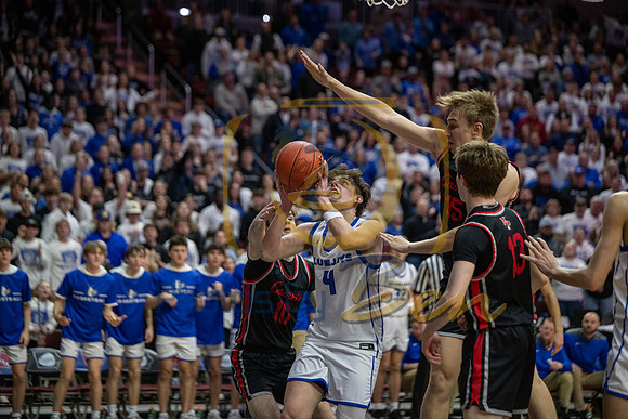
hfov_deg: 19.8
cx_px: 314
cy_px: 210
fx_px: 1797
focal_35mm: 103
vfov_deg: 13.3
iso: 2500
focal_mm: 103
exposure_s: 1/1250
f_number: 2.8
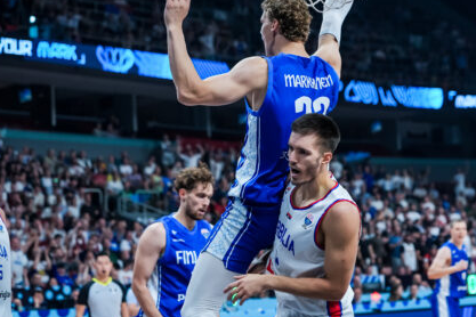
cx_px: 322
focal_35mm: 92
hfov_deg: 22.0
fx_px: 1216
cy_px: 169
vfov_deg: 14.9
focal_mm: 50
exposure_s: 1/800
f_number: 2.2
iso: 400
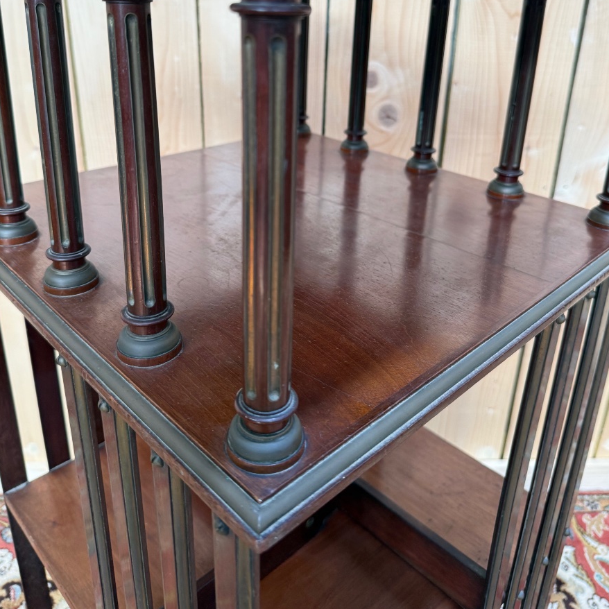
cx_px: 309
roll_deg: -1.2
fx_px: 577
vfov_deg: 54.4
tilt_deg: -21.0
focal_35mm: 29
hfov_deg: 55.6
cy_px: 200
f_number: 1.78
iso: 160
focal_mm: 6.76
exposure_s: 1/100
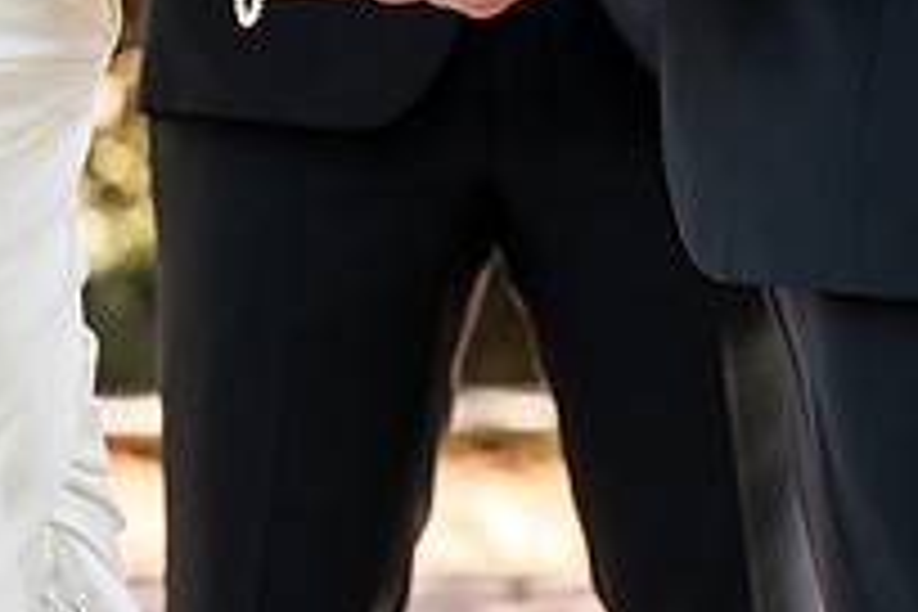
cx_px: 243
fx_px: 10888
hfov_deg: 4.8
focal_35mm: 427
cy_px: -11
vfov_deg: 3.2
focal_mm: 150
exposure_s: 1/400
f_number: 4
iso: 800
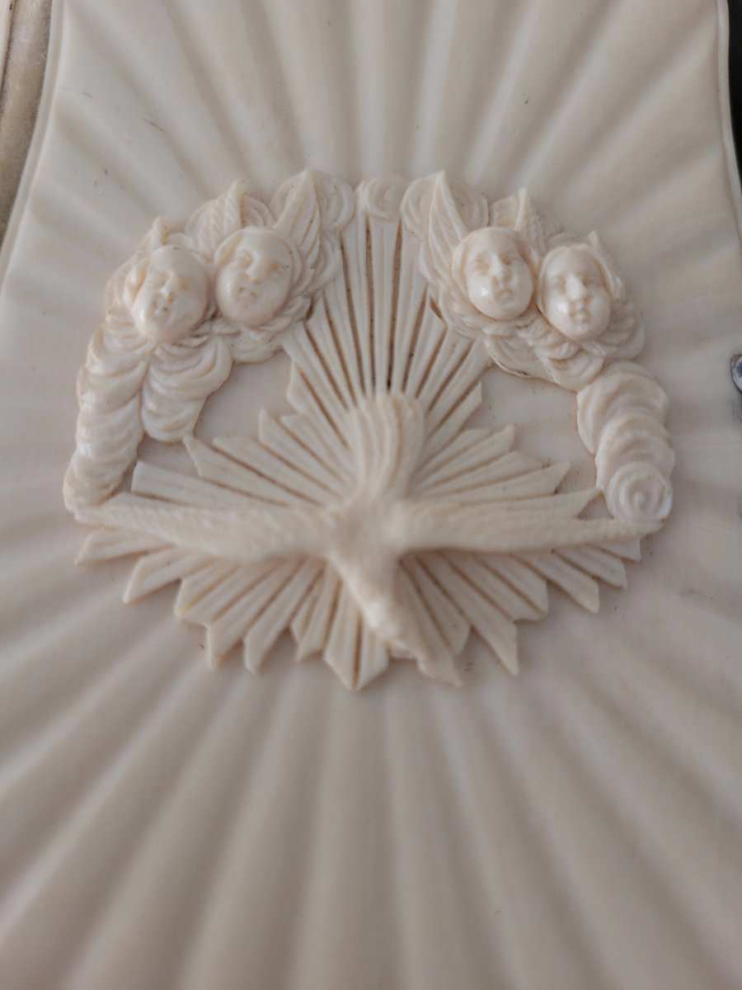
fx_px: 743
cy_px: 495
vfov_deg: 67.3
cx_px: 371
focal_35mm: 26
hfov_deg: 53.1
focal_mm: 5.4
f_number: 1.8
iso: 200
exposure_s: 1/100
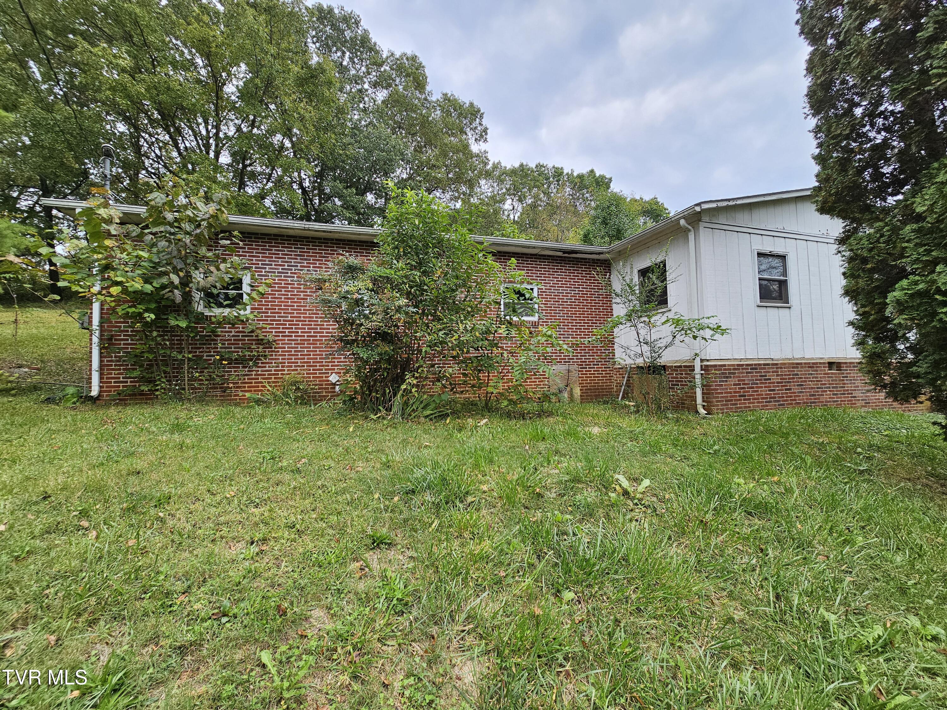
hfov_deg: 106.2
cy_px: 355
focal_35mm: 13
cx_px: 474
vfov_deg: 89.9
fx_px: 356
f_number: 2.2
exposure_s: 1/359
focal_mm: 2.2
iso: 64
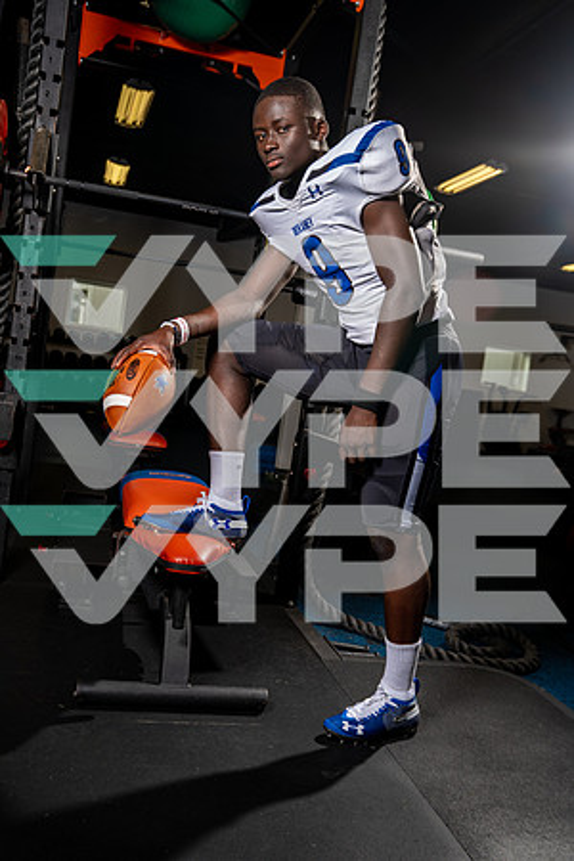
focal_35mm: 35
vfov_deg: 54.4
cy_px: 430
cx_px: 287
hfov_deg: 37.9
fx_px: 837
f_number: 4.5
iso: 100
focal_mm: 35
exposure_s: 1/250
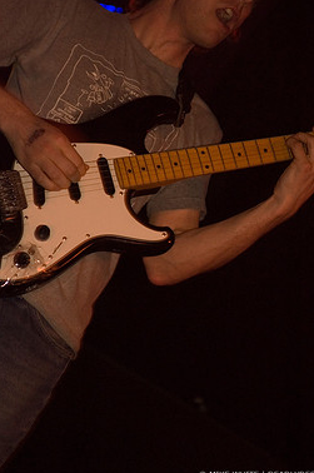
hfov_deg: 10.9
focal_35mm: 125
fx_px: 1640
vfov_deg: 16.4
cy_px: 199
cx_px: 173
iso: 800
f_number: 2.8
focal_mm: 70
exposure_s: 1/40
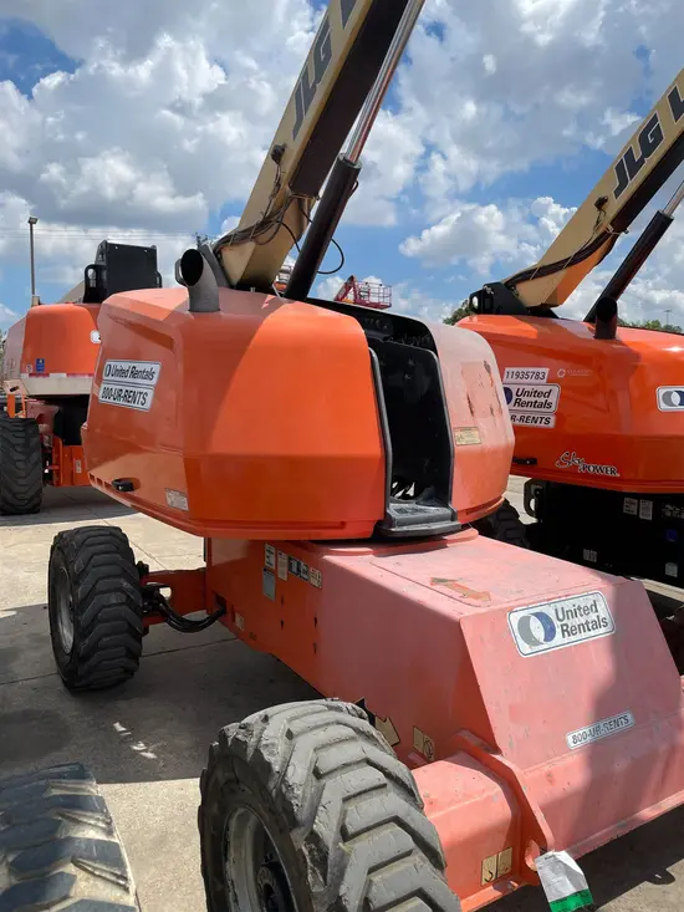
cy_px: 456
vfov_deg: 67.3
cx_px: 342
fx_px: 685
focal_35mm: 26
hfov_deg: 53.1
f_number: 1.6
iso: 32
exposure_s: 1/4831
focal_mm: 4.2
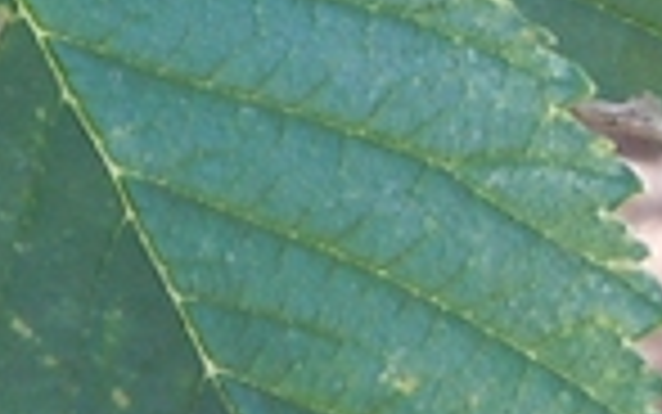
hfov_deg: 8.8
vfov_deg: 5.9
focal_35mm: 221
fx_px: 3989
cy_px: -50
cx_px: -788
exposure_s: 1/60
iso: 160
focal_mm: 5.4
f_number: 3.5
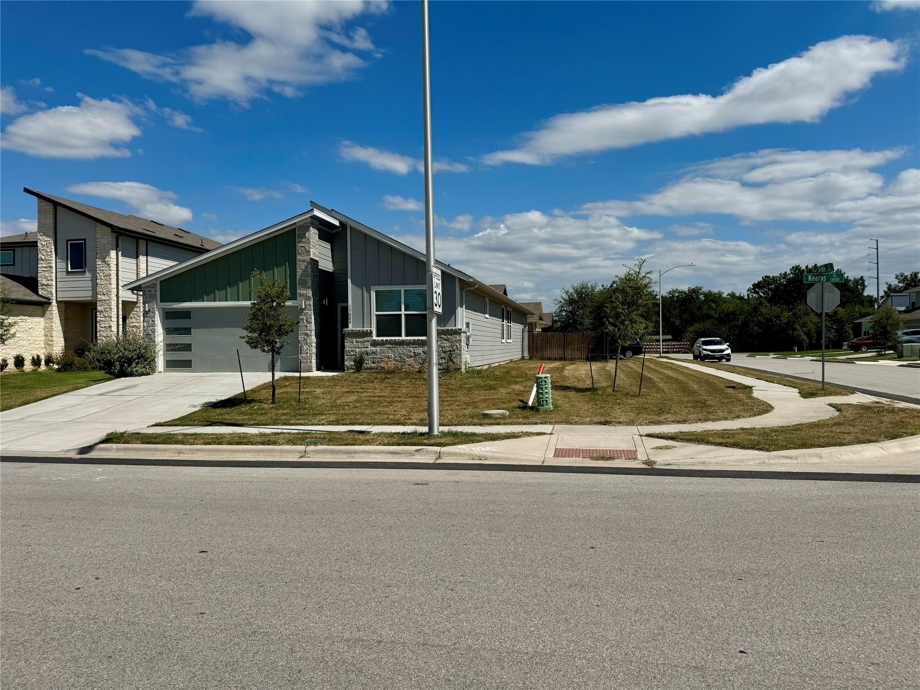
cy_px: 345
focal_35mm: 24
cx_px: 460
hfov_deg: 71.6
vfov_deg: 56.8
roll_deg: -0.5
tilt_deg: -1.5
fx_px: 638
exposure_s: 1/12346
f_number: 1.78
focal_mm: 6.76
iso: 80
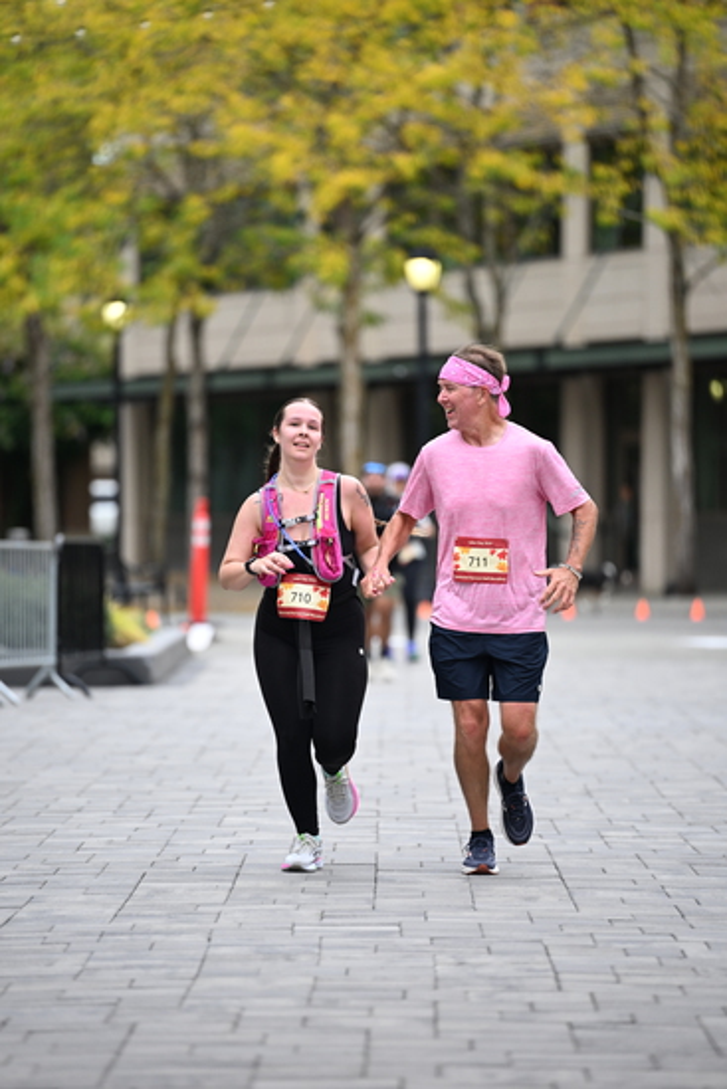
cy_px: 544
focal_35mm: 200
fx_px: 6054
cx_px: 364
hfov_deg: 6.9
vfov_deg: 10.3
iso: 640
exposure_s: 1/1600
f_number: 2.8
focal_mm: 200
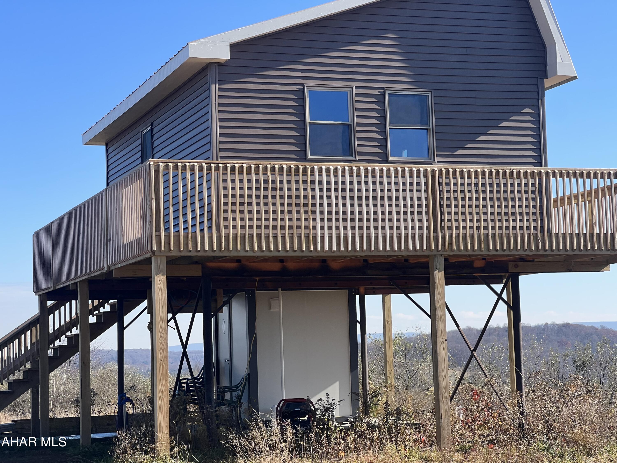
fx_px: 1372
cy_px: 232
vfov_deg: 19.1
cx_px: 308
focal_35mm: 77
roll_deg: +2.2
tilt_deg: +4.8
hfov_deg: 25.3
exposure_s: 1/564
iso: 32
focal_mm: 9
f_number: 2.8
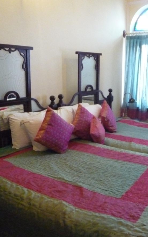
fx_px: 232
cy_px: 120
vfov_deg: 54.0
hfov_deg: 35.0
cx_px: 101
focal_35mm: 36
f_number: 2.8
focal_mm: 4.4
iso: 800
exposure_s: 1/50
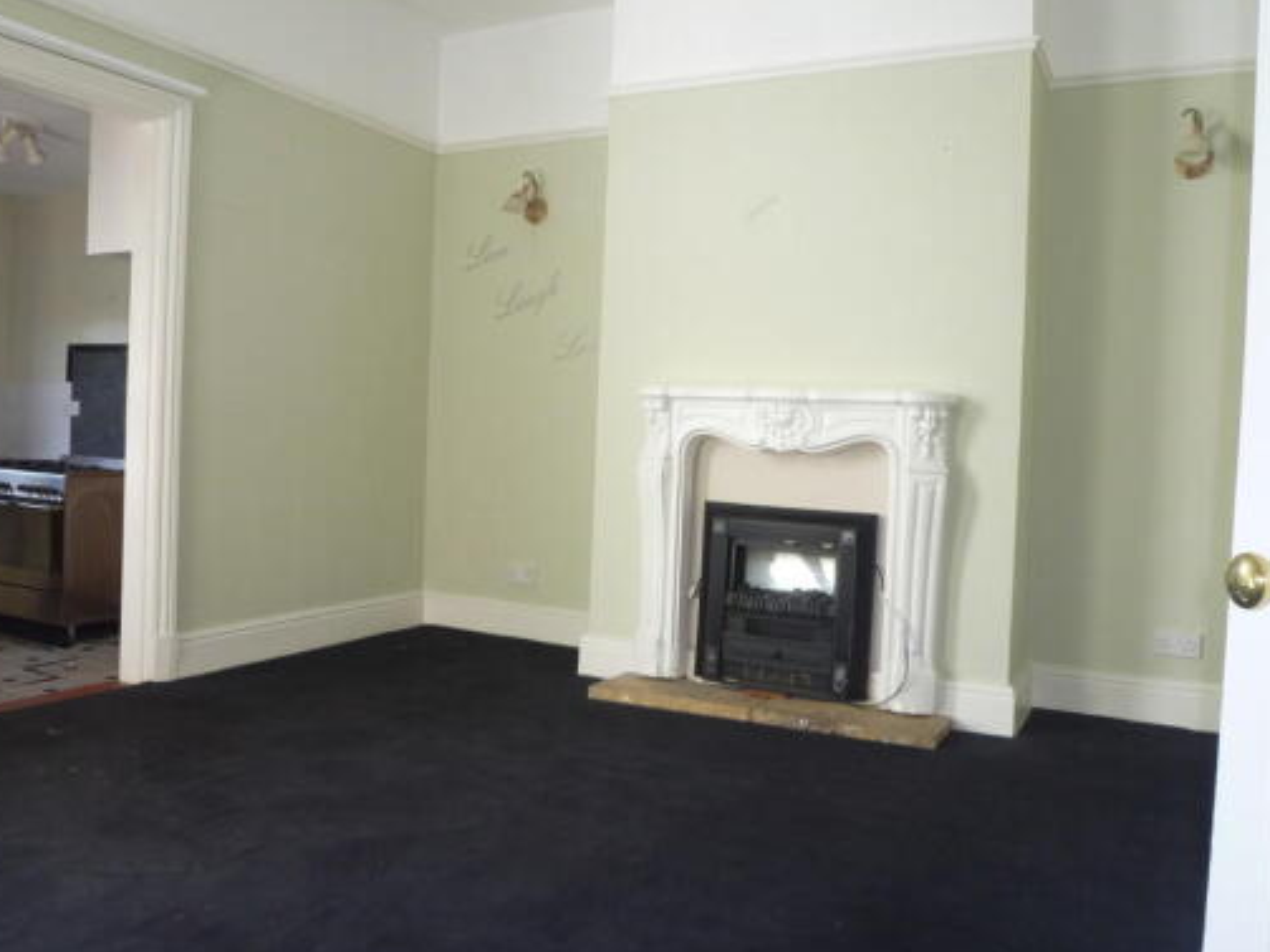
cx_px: 617
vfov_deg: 48.2
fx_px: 1064
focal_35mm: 29
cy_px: 463
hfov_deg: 61.7
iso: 100
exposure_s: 1/30
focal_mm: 4.5
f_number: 2.8
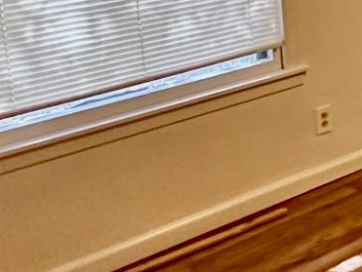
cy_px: -89
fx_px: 796
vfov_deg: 18.0
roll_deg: +0.9
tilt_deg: -6.5
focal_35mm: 76
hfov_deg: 20.7
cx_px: 582
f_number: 2.2
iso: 500
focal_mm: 2.22
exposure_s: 1/60
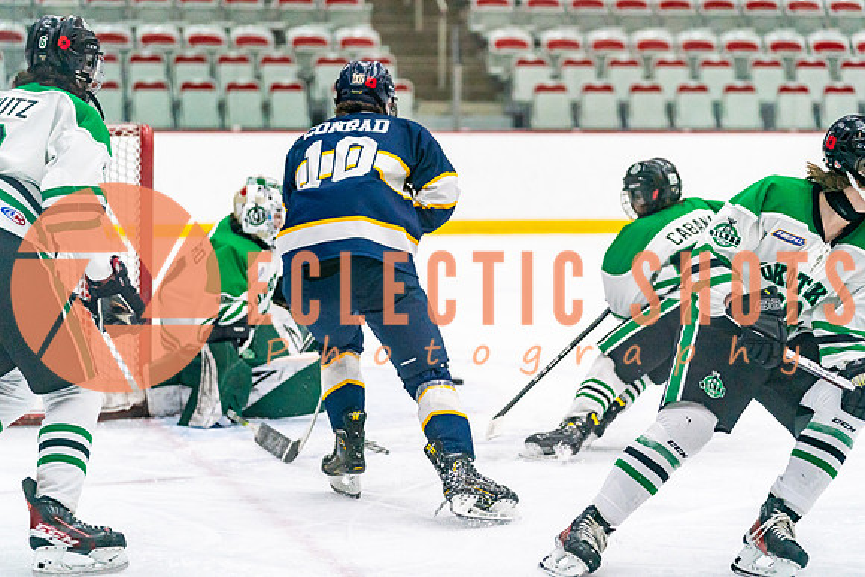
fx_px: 2627
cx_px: 432
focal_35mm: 109
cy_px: 288
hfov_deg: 18.7
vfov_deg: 12.5
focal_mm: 101
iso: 4000
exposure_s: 1/1600
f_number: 2.8
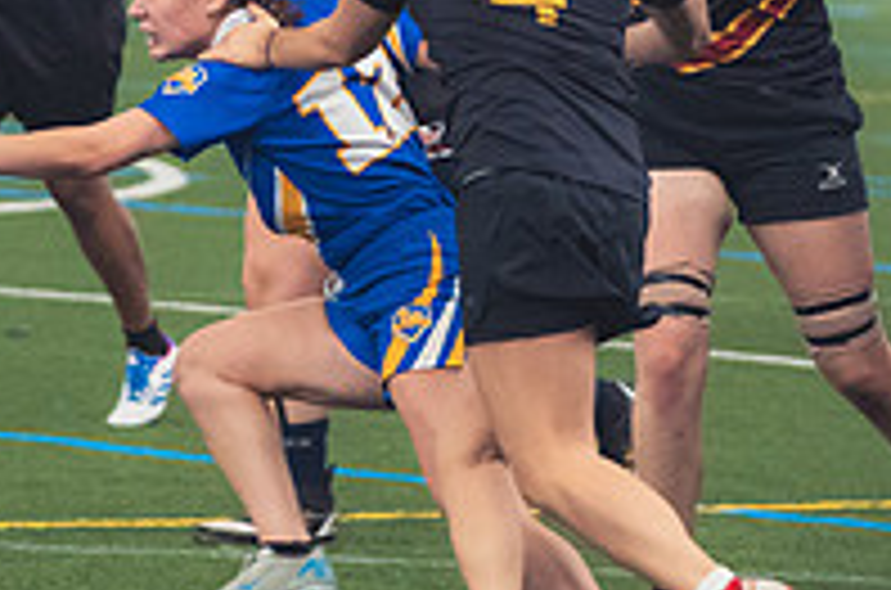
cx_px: 225
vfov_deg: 3.0
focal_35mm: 461
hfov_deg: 4.5
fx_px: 11382
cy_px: -108
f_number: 2.8
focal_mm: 105
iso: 3200
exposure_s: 1/320
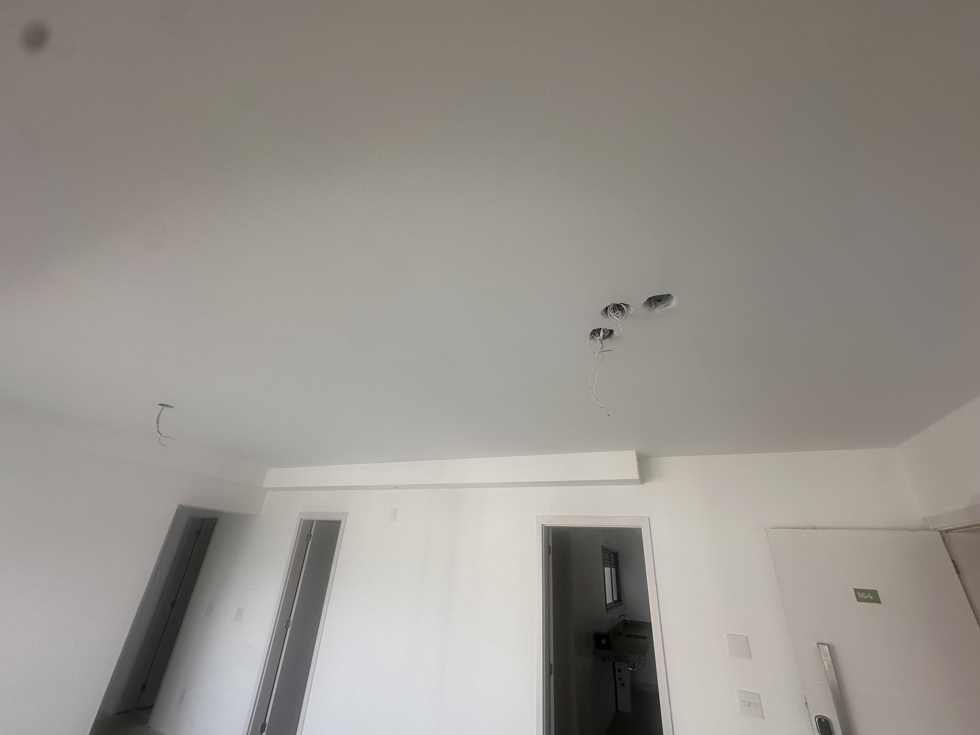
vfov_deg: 85.7
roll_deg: -0.4
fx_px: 396
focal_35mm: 14
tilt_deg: +25.3
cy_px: 368
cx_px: 490
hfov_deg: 102.1
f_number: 2.2
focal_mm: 2.22
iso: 40
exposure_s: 1/151
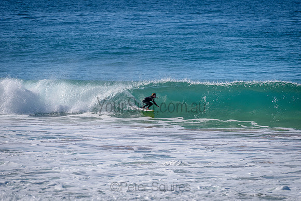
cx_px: 150
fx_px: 4181
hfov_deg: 4.1
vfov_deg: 2.8
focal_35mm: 500
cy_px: 100
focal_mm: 500
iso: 160
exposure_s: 1/2000
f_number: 5.6
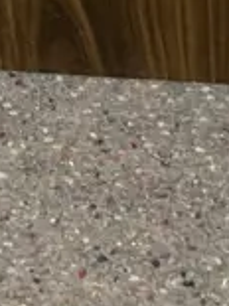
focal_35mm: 172
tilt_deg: -37.6
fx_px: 1519
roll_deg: +1.0
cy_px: -697
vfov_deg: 8.8
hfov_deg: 8.6
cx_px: 231
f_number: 1.8
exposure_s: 1/50
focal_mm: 4.25
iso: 125
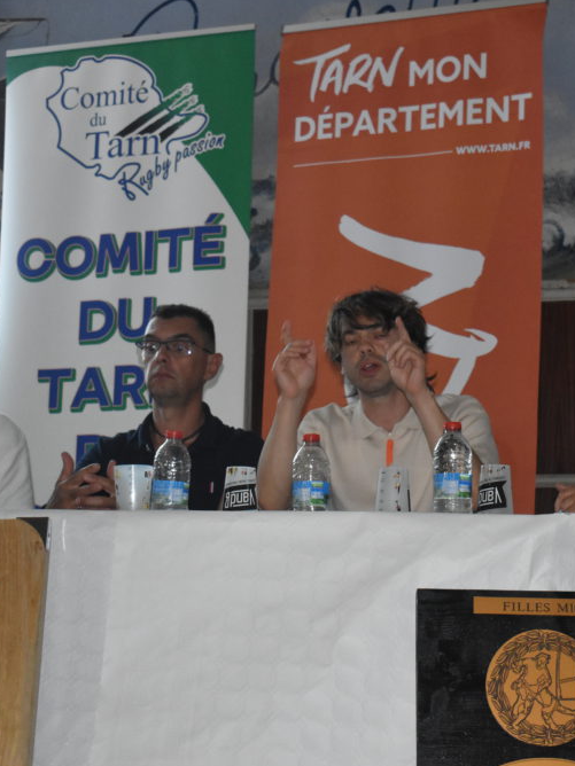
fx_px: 1860
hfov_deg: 17.5
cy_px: 386
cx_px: 443
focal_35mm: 84
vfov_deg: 23.3
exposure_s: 1/60
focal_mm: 38
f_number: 4.8
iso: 3200
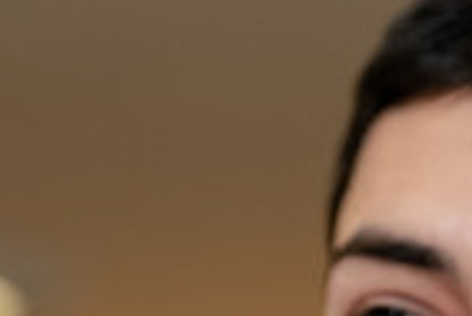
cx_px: 608
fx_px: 5355
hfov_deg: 5.0
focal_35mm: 408
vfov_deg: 3.4
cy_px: 560
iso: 1250
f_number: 4.5
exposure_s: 1/200
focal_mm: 100
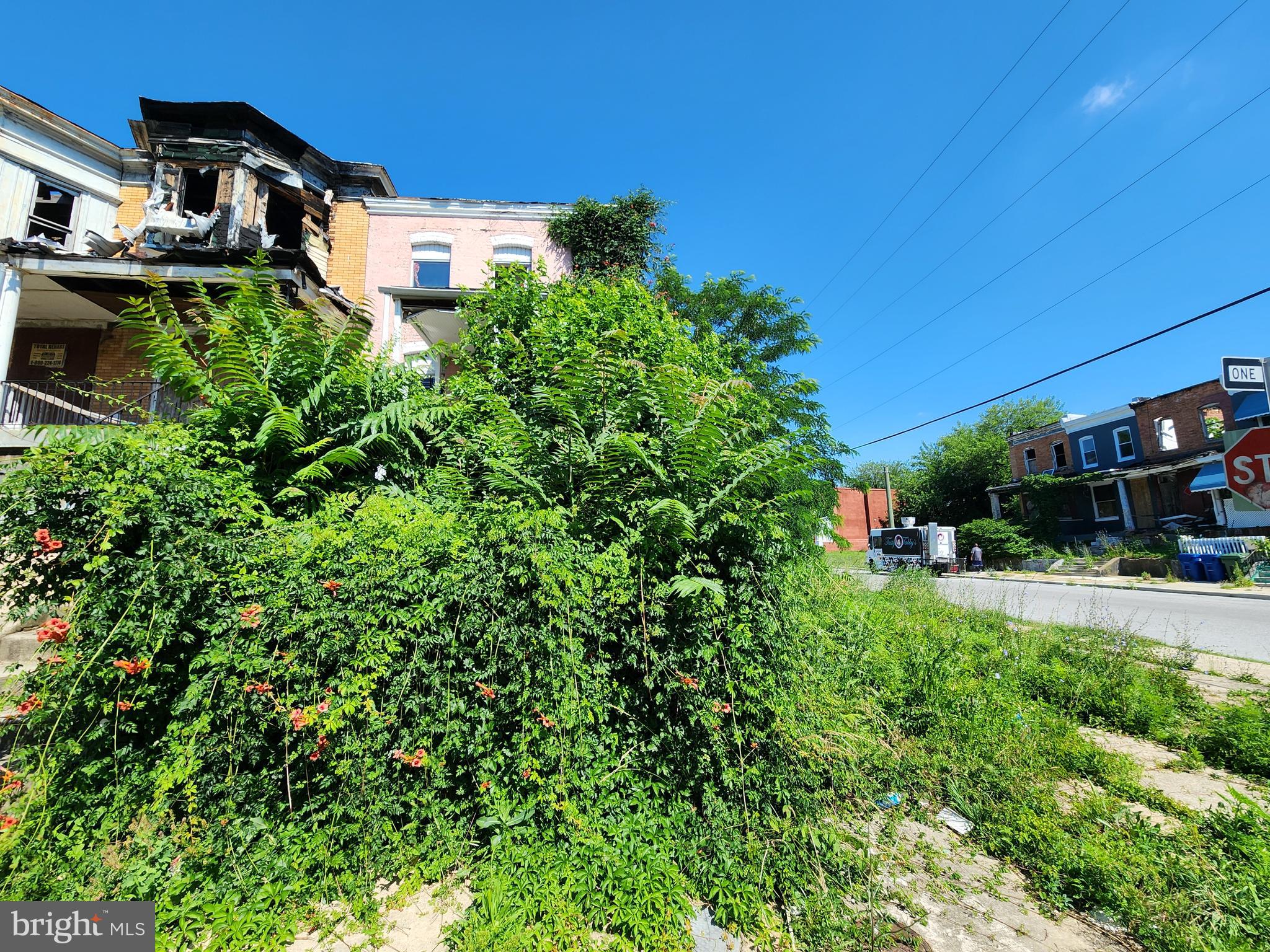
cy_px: 476
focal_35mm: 13
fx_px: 477
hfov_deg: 106.2
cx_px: 635
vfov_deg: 89.9
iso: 50
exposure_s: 1/1248
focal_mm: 2.2
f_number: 2.2
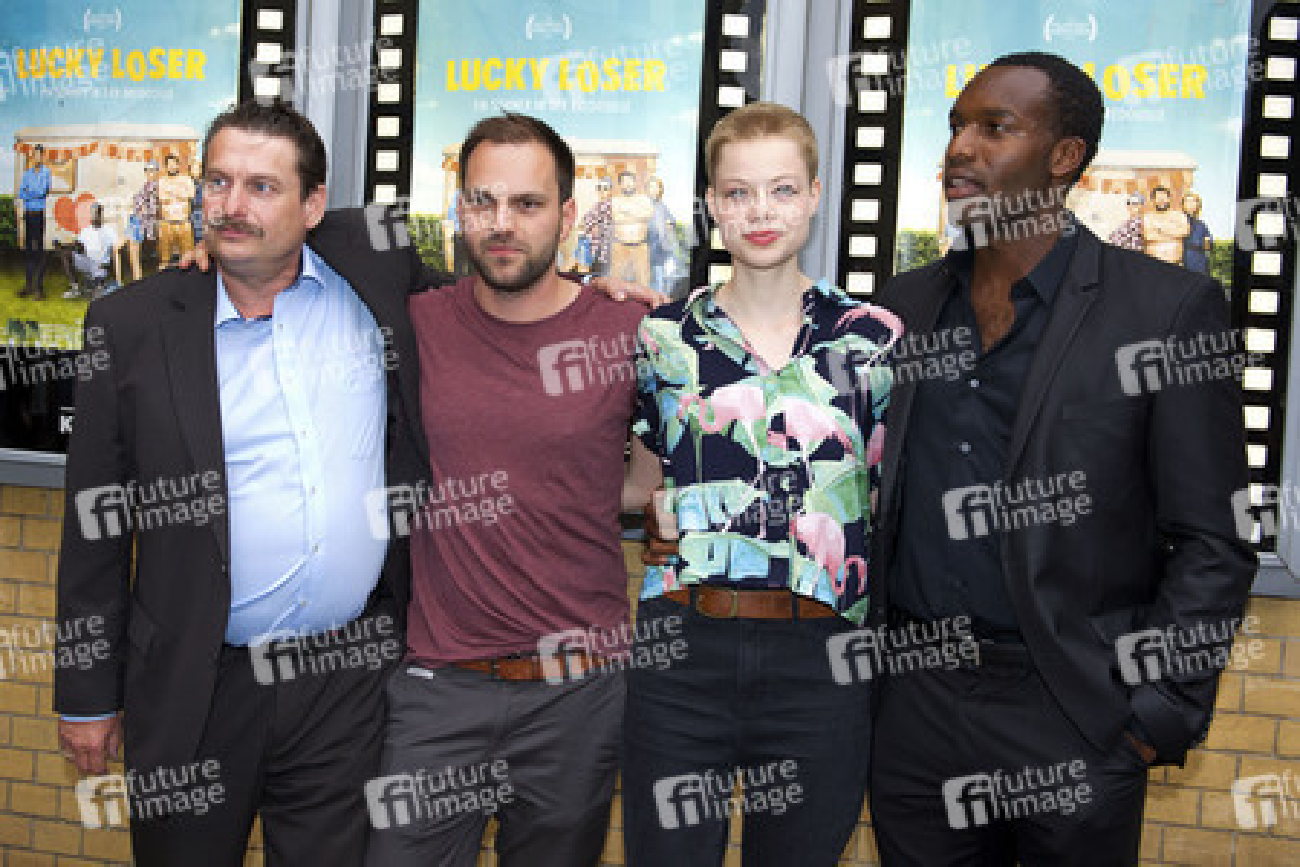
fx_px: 1155
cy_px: 434
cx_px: 650
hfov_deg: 58.7
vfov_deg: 41.1
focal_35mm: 32
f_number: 4.5
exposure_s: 1/160
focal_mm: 32
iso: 800
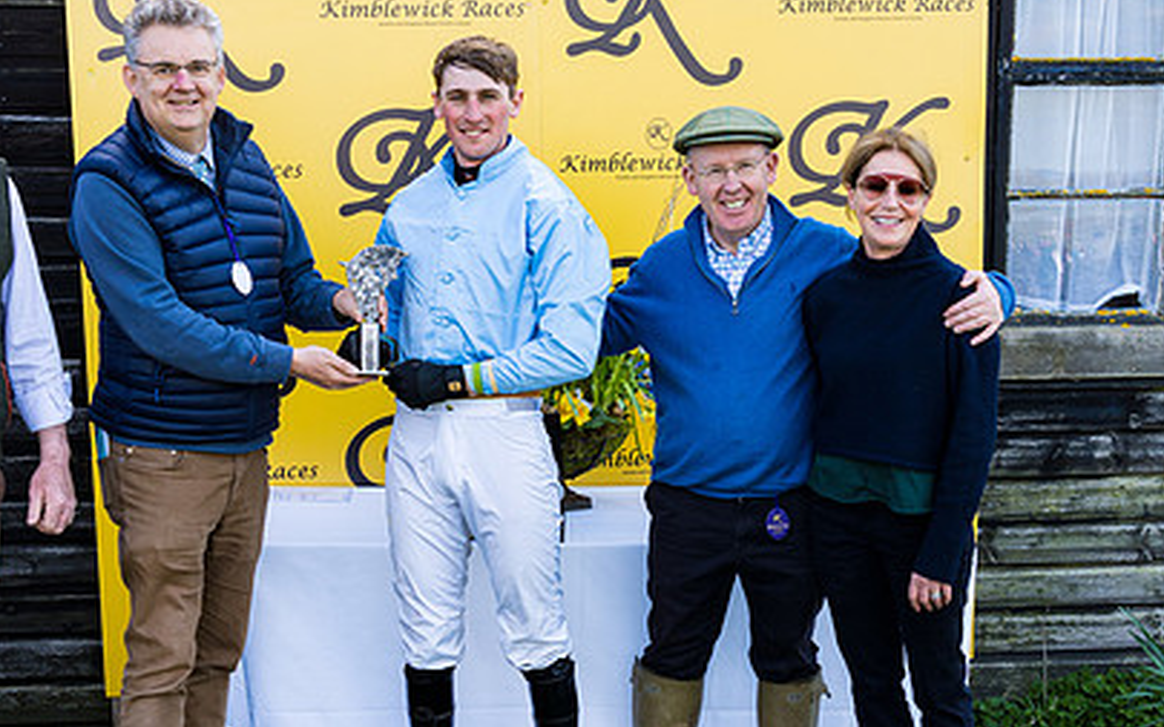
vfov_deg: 21.5
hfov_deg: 34.0
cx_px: 561
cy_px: 510
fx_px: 1903
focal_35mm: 60
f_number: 8
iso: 50
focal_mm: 30
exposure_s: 1/60
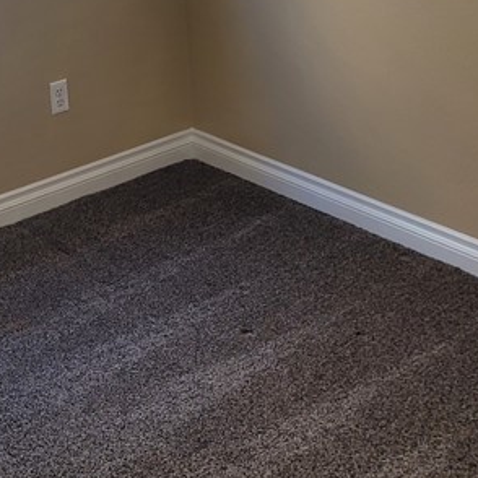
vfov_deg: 21.1
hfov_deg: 21.4
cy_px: 29
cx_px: 109
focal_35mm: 80
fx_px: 1250
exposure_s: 1/120
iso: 50
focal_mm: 5.4
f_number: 1.8
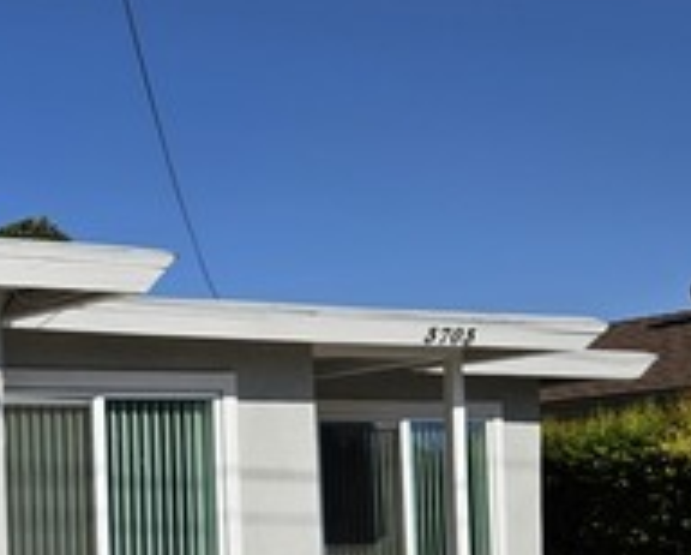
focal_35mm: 78
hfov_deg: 21.3
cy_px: 512
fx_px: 1597
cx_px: -290
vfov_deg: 19.3
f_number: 1.8
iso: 25
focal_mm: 5.4
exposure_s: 1/5144
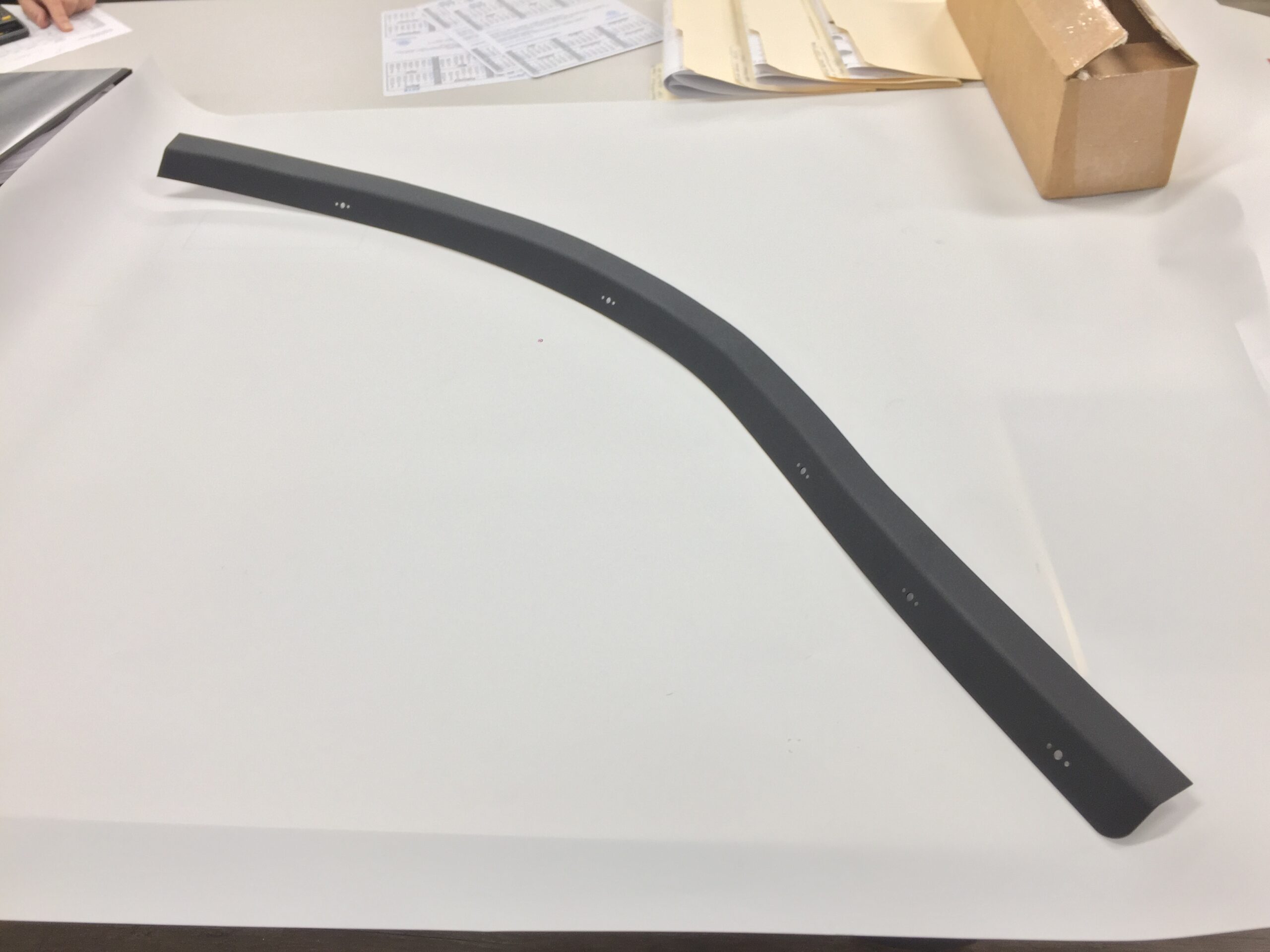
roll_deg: +4.5
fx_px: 1064
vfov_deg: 48.2
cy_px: 476
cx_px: 635
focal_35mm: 29
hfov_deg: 61.7
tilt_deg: -43.3
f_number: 2.2
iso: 32
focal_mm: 4.15
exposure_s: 1/40
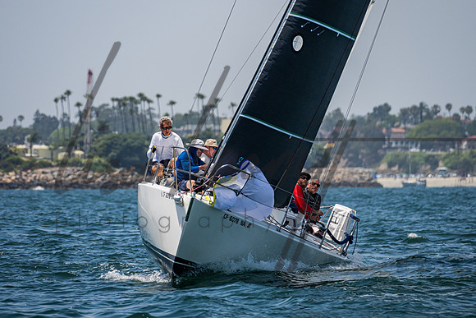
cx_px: 226
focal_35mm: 545
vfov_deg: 2.5
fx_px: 7204
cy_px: 107
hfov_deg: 3.8
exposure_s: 1/2500
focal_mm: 400
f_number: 8
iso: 400
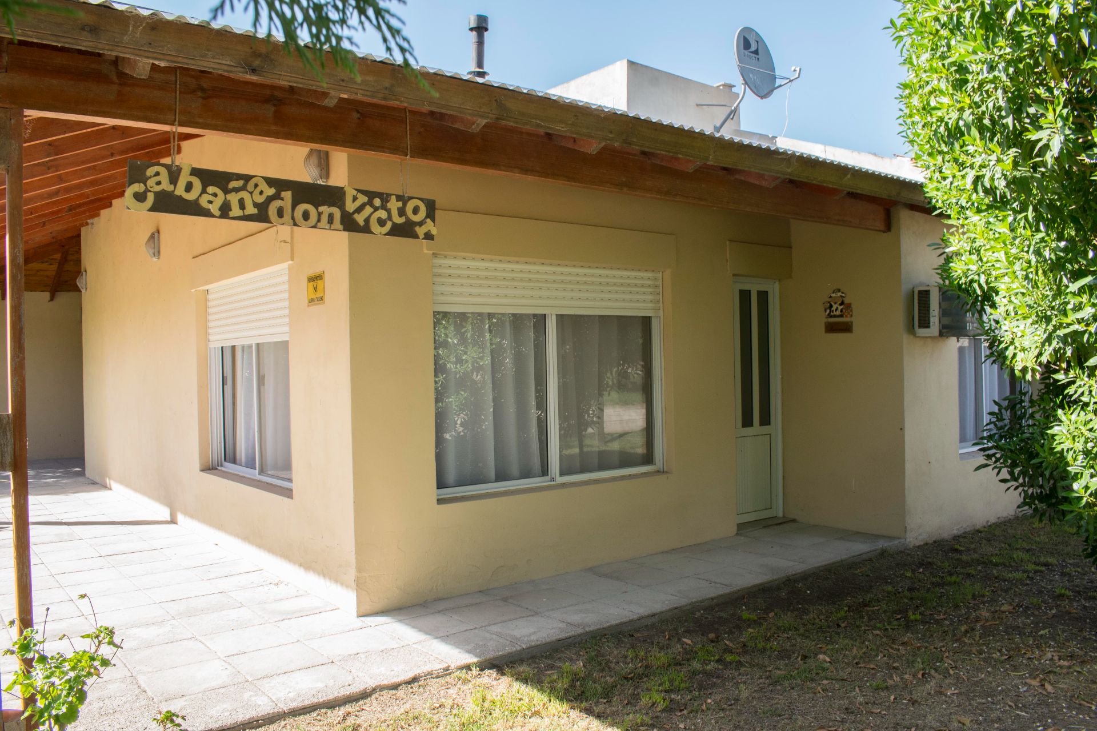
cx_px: 548
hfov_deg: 67.4
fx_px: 823
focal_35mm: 27
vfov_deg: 47.9
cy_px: 366
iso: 200
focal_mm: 18
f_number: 13
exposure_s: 1/50
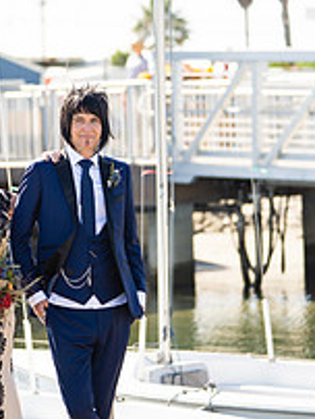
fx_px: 2567
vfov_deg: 9.3
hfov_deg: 7.0
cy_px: 129
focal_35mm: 212
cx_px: 21
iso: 200
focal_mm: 99
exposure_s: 1/1250
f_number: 2.8
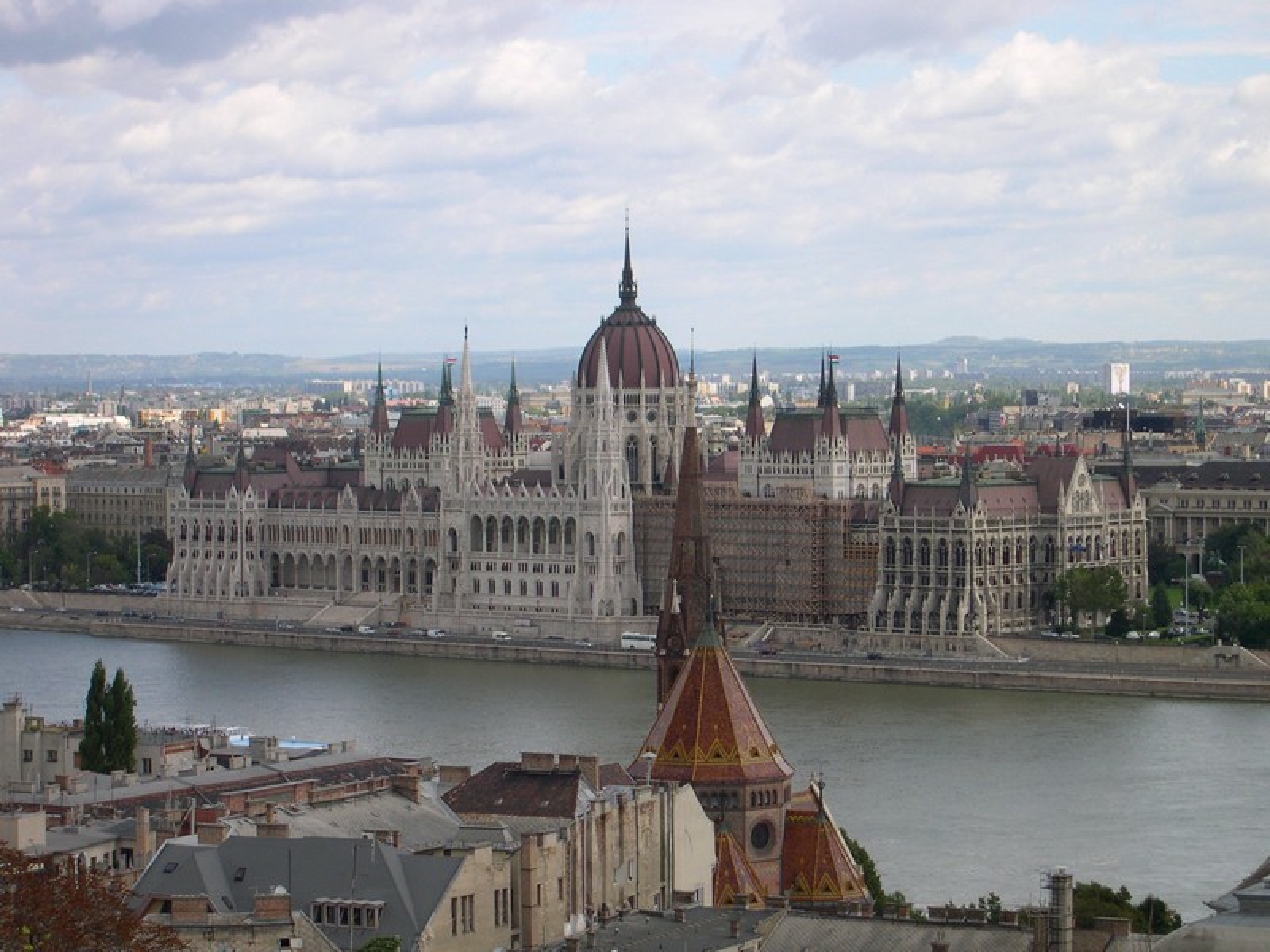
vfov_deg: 13.0
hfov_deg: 17.3
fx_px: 4182
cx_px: 635
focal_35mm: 114
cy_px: 476
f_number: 4.9
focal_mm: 24
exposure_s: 1/383
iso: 100
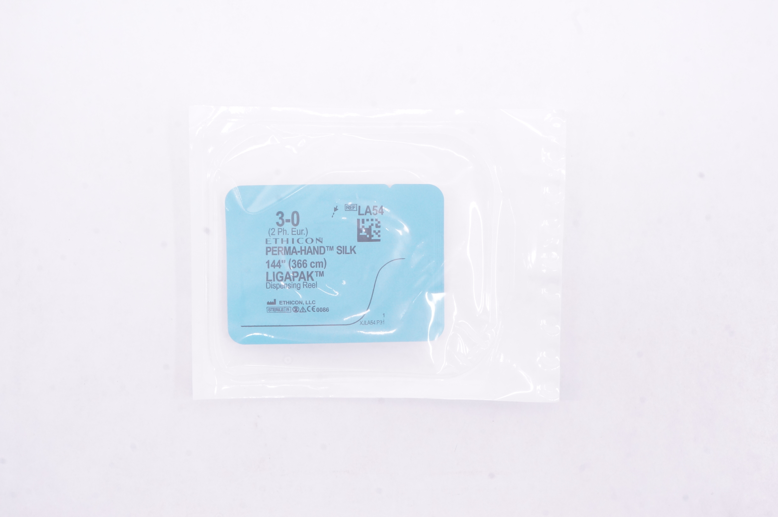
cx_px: 389
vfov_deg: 32.9
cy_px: 258
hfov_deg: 48.0
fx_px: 874
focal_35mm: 40
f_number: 18
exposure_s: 1/20
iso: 1600
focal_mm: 27
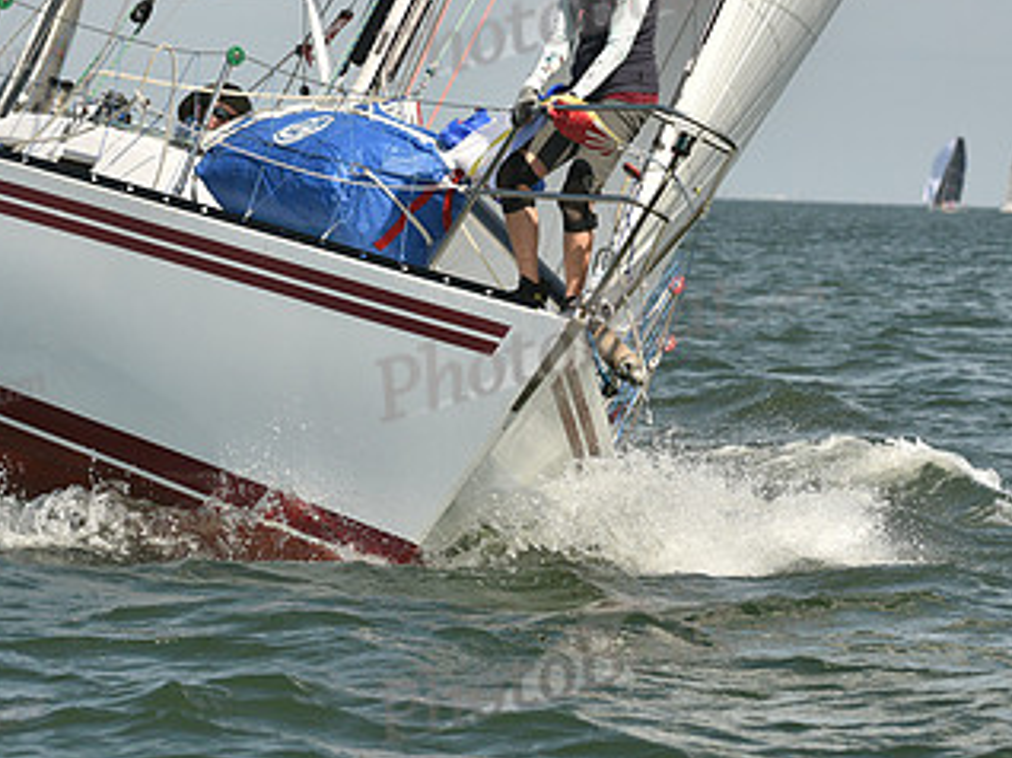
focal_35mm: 351
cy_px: 218
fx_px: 10254
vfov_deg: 4.2
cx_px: 213
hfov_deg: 5.6
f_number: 8
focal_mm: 200
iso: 400
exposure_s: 1/1250
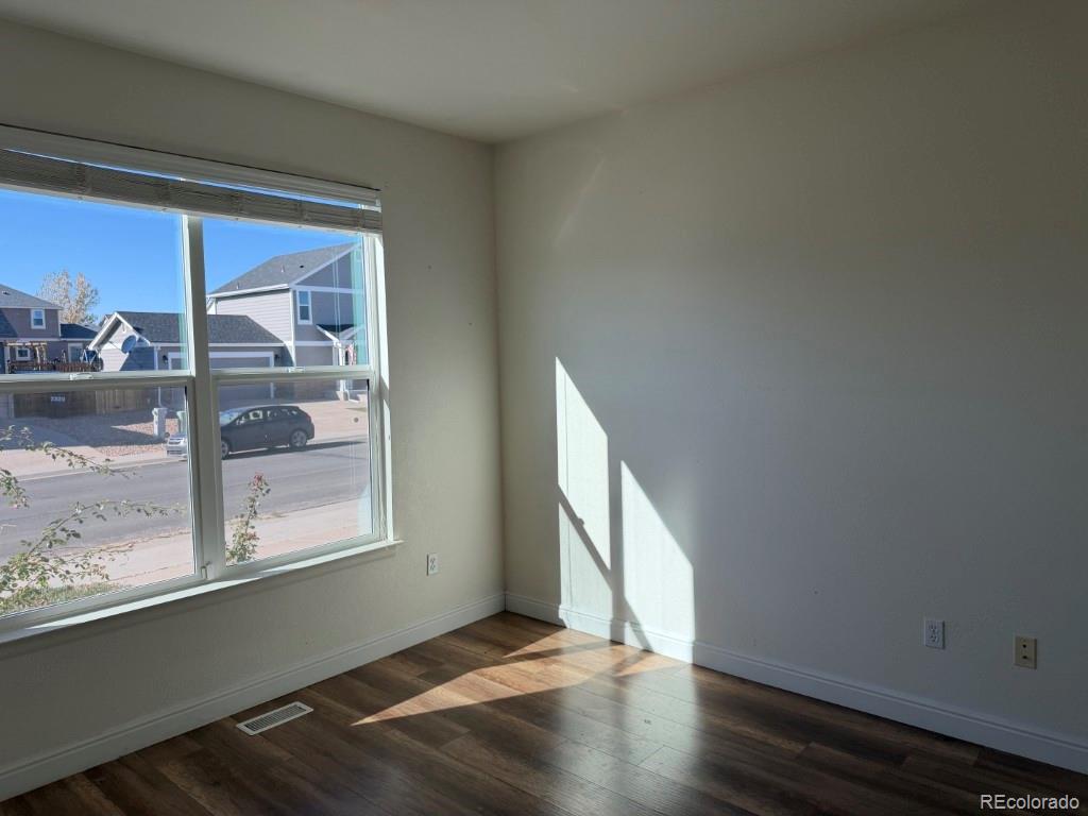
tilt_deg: -1.7
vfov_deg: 56.8
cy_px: 408
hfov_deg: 71.6
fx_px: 754
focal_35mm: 24
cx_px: 544
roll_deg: +3.0
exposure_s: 1/1901
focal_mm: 6.76
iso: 100
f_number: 1.78
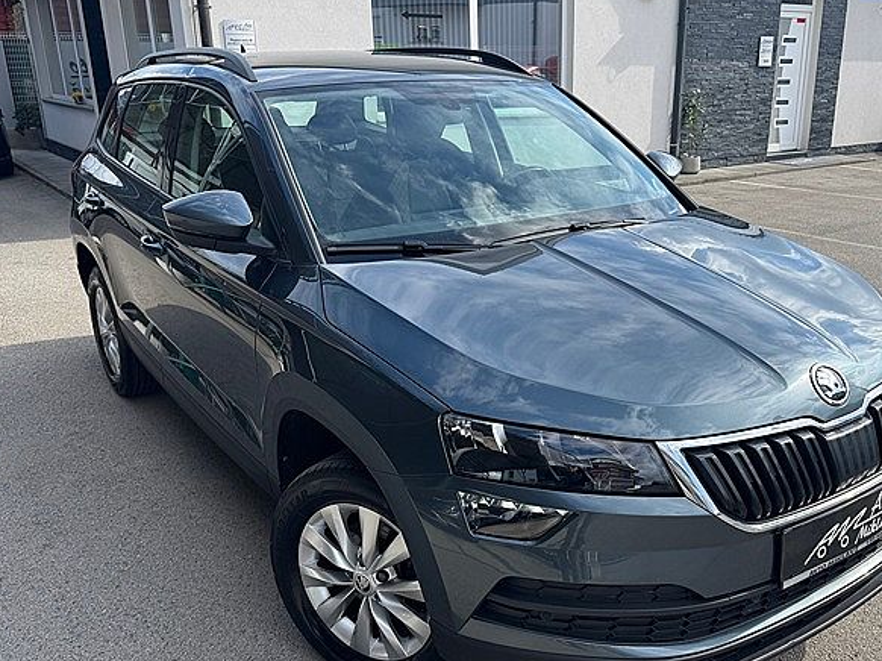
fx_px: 840
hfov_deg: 55.0
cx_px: 520
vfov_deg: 42.9
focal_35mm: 33
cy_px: 364
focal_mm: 6.76
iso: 80
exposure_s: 1/1818
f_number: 1.78
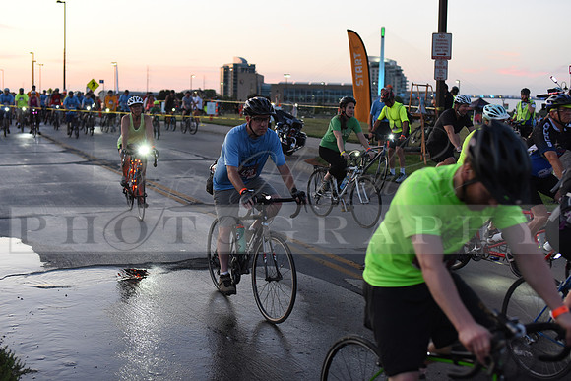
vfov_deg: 27.0
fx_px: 793
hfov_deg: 39.6
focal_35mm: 50
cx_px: 286
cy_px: 190
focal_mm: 50
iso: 2500
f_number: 2.8
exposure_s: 1/400
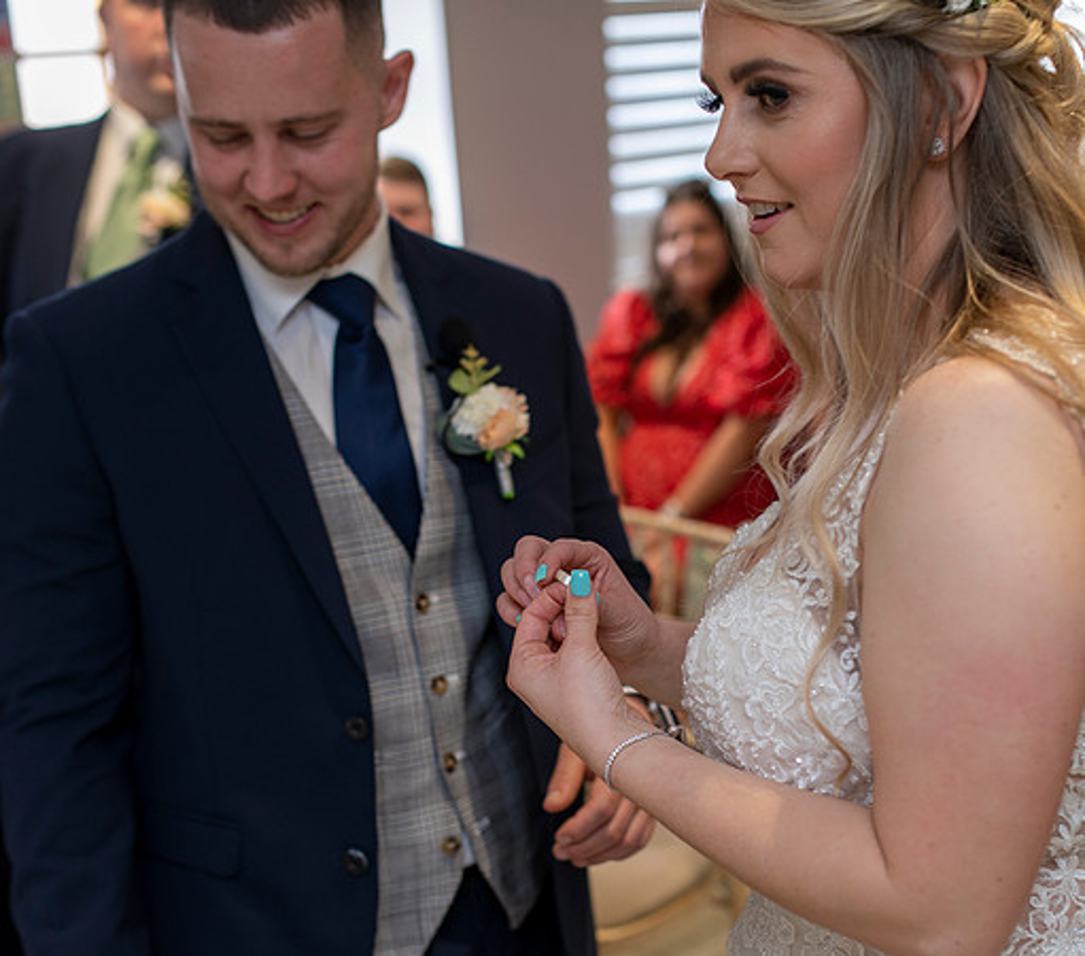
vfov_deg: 28.6
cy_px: 638
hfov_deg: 32.5
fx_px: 1862
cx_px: 608
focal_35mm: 56
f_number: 2.5
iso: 200
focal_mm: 35
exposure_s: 1/100
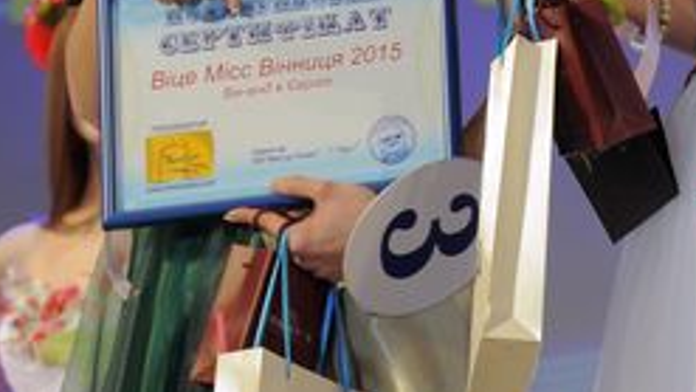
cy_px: -223
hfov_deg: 4.6
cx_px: 507
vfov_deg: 2.6
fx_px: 8610
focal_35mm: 466
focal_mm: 105
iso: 200
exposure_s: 1/20
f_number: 5.6
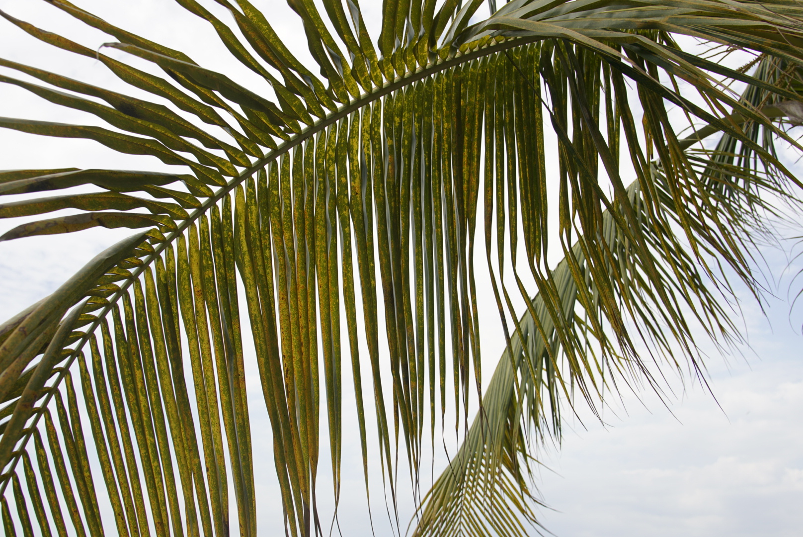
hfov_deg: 46.4
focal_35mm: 42
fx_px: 937
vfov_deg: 31.9
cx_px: 402
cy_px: 268
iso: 125
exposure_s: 1/500
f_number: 5.6
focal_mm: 28
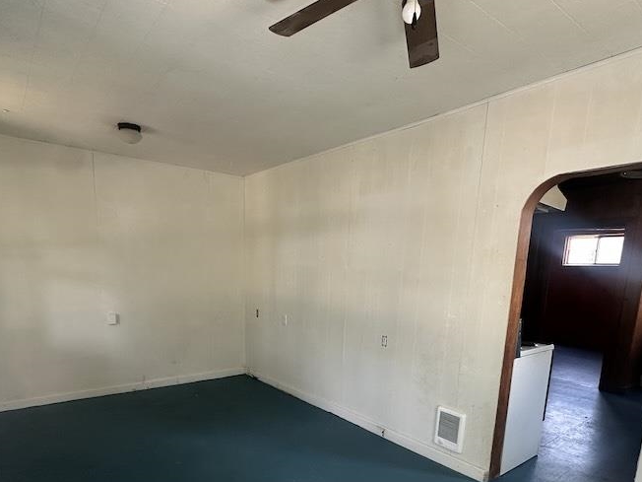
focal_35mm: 22
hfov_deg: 76.4
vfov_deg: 58.8
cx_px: 309
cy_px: 343
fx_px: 408
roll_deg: -1.7
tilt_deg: -11.0
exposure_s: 1/99
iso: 160
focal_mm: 2.22
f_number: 2.2
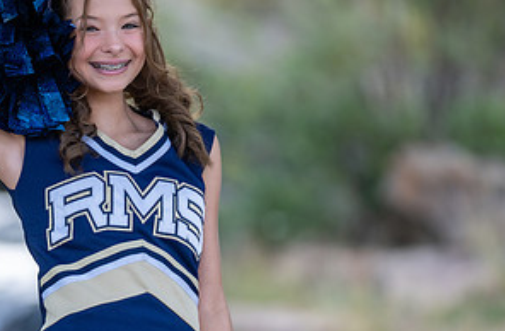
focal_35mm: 332
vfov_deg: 4.1
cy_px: 195
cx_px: 67
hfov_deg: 6.2
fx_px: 4633
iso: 320
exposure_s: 1/320
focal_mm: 161
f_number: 2.8
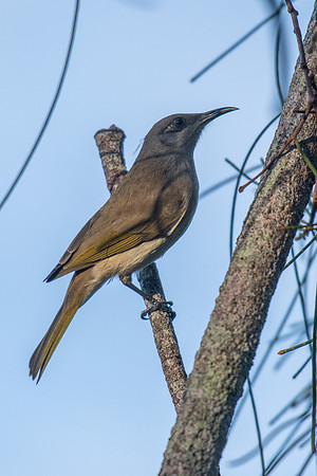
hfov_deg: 1.2
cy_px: 238
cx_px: 165
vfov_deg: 1.9
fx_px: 14712
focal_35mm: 1114
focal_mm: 500
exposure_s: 1/1600
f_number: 5.6
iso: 250
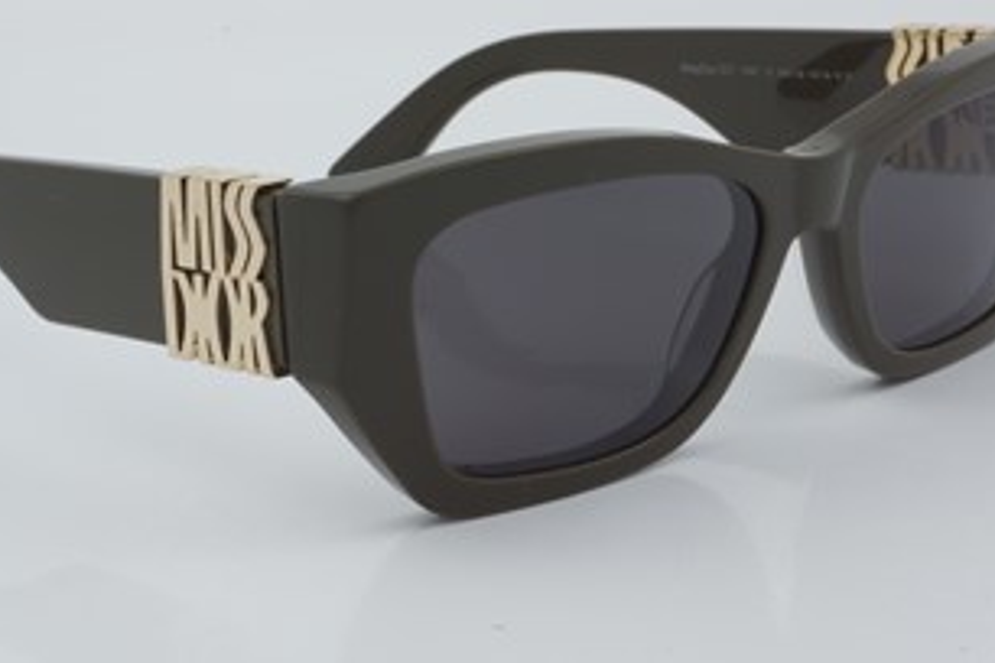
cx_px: 465
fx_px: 2708
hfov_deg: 20.8
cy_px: 273
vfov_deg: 14.0
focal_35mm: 98
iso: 100
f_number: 29
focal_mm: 50
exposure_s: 1/4
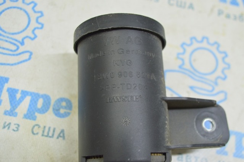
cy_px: 81
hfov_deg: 45.0
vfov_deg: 30.8
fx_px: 294
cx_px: 122
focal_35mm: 44
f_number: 5.6
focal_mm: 29
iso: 400
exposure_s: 1/20
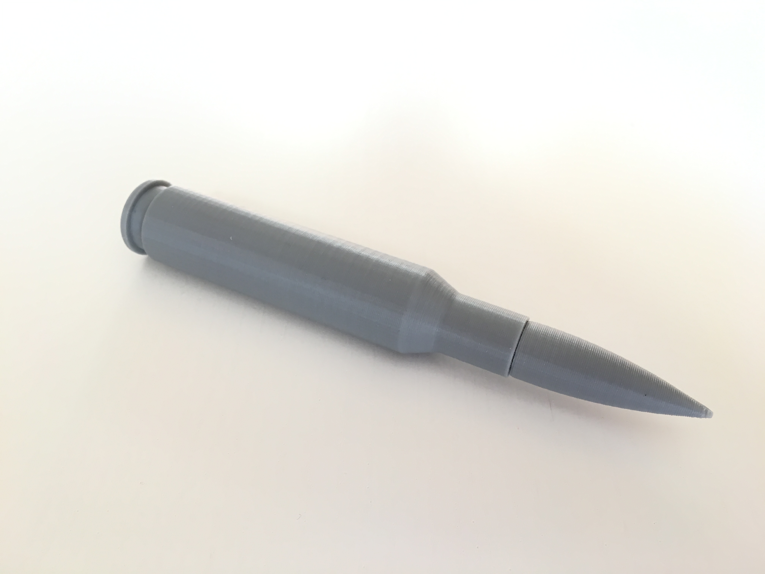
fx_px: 641
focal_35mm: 29
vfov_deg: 48.2
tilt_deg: -44.6
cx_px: 382
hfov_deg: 61.7
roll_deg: -2.2
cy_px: 287
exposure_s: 1/33
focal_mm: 4.15
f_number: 2.2
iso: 25
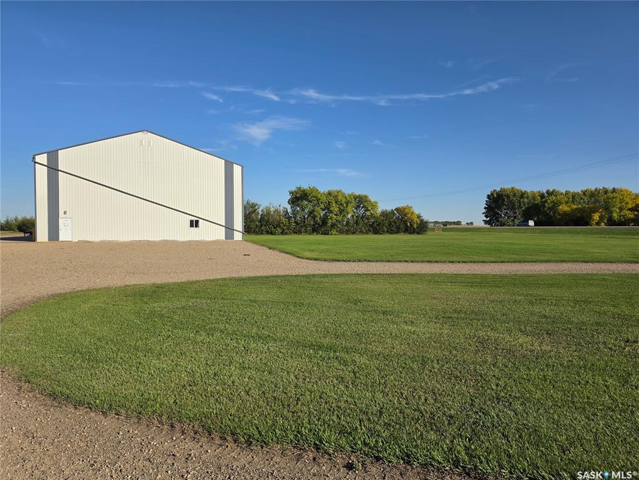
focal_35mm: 23
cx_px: 320
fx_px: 425
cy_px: 240
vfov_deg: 58.9
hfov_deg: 73.9
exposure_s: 1/7939
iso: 50
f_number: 1.4
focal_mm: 6.5
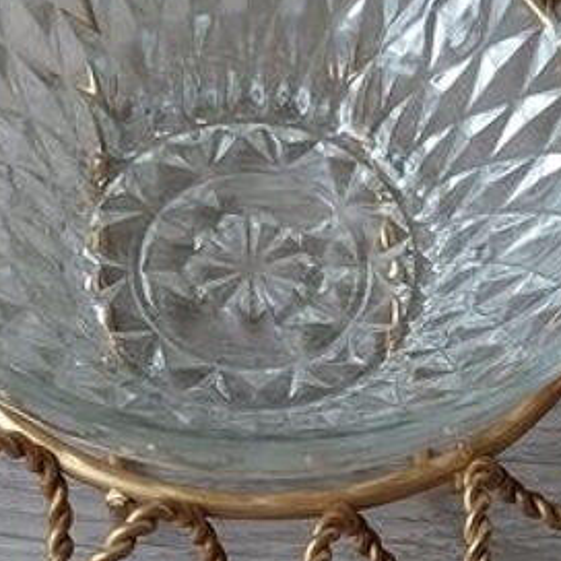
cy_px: 657
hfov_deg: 16.7
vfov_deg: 16.1
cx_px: 316
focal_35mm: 104
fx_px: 1907
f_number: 1.8
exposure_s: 1/50
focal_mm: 5.23
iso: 250
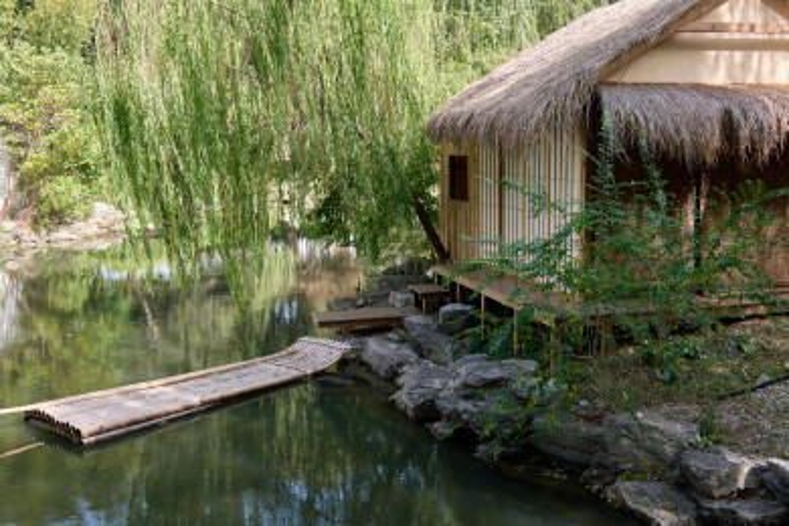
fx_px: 899
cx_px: 394
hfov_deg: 47.4
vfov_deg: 32.6
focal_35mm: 41
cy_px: 263
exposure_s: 1/60
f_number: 10
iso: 400
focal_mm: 41
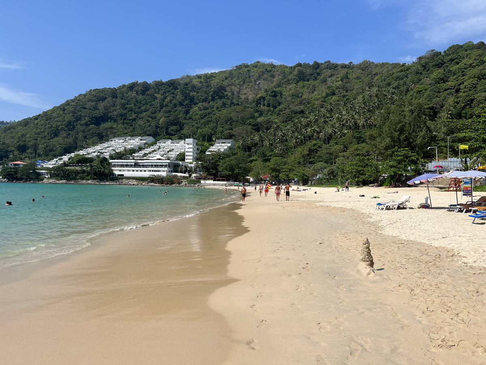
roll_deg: -1.4
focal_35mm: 26
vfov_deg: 53.1
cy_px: 182
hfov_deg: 67.3
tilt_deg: +0.0
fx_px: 365
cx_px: 243
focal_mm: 5.7
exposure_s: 1/6993
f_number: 1.5
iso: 50
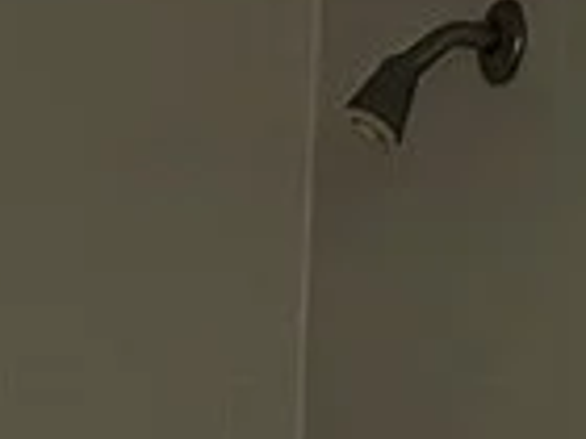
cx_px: 419
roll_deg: -2.6
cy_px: 1409
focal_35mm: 190
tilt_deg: -14.0
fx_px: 3216
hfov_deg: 10.4
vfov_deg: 6.9
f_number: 1.5
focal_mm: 5.7
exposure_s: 1/34
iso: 640
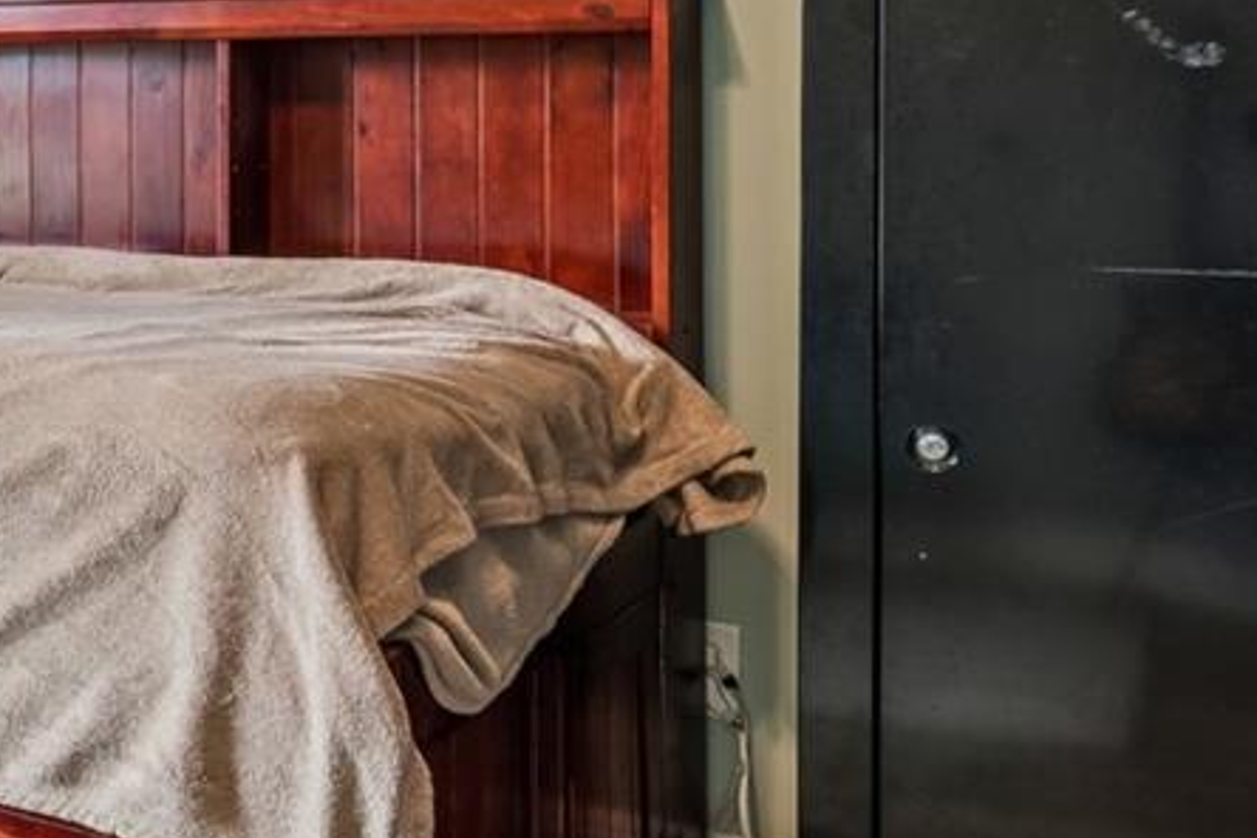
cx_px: -337
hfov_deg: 30.1
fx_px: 1885
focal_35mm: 54
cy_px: 99
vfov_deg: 24.4
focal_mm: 10
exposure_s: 1/3.33
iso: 100
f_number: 7.1
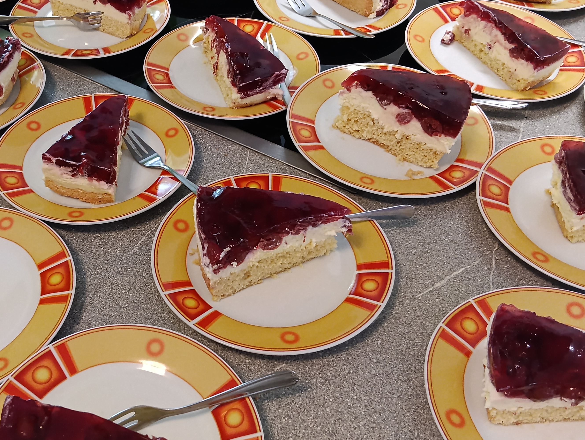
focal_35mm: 40
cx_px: 192
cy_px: 204
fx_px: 677
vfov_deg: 36.0
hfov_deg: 46.0
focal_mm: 3.96
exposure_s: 1/33.3
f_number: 1.8
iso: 933
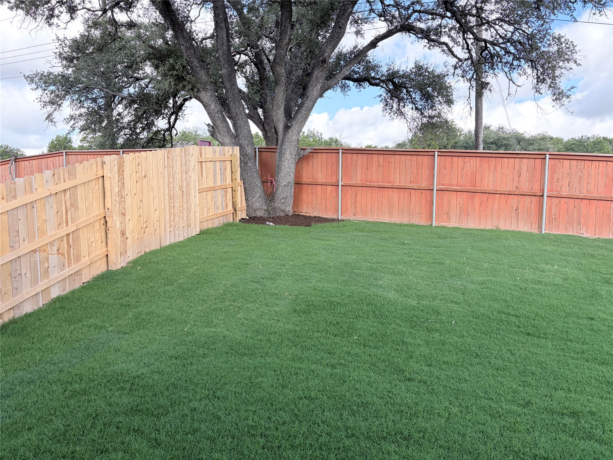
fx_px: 460
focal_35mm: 26
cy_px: 230
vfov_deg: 53.1
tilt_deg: -5.0
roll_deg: +0.5
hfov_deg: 67.3
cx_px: 306
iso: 64
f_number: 1.6
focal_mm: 5.96
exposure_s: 1/756
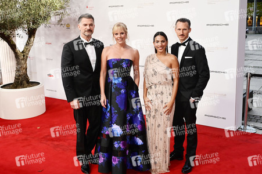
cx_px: 131
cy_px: 87
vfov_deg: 38.8
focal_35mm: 34
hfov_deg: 55.8
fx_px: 247
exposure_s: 1/250
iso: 2800
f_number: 5.6
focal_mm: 34
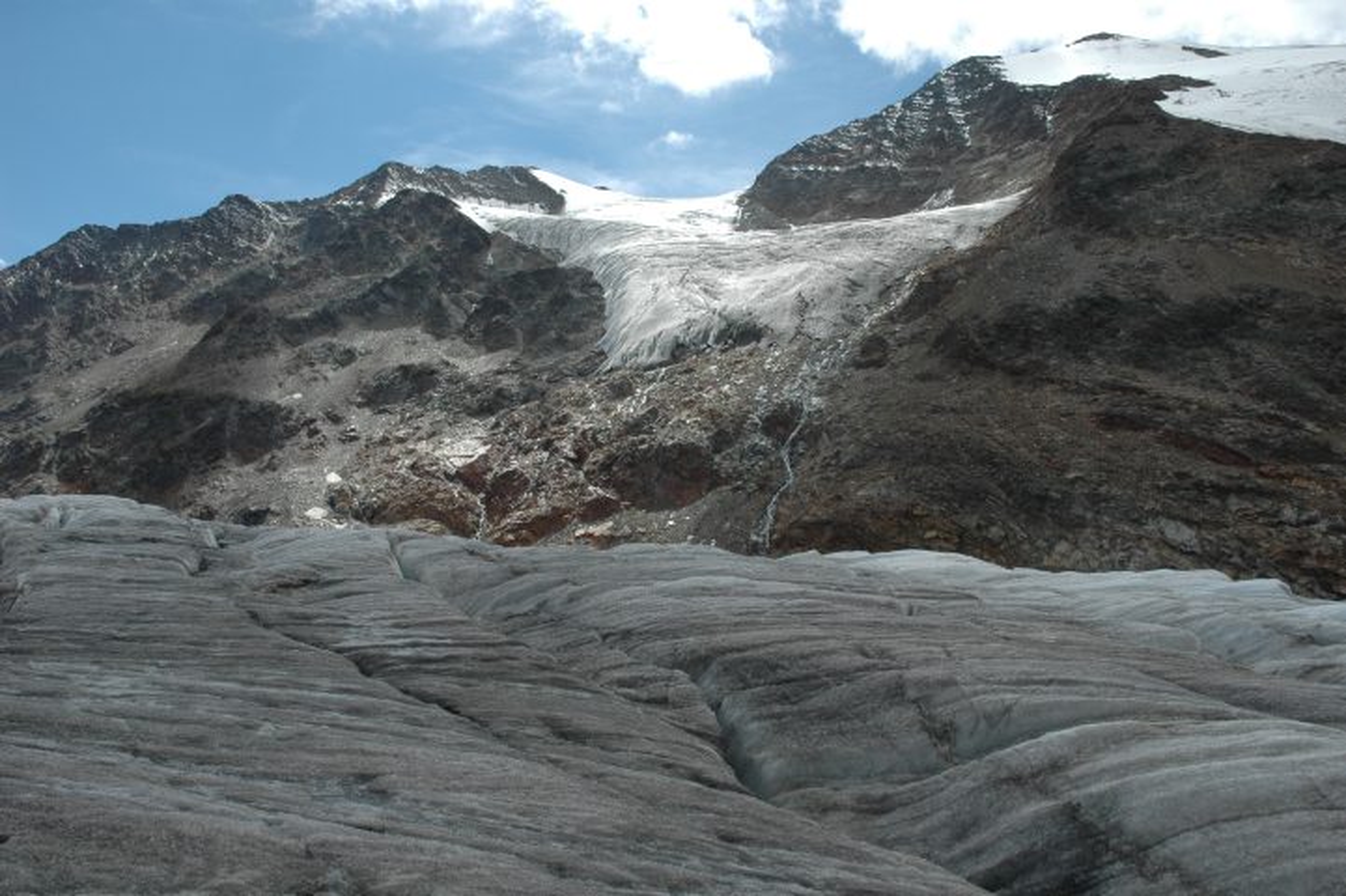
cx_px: 673
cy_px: 448
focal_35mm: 36
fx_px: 1345
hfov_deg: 53.2
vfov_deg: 36.8
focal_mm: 24
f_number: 16
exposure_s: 1/250
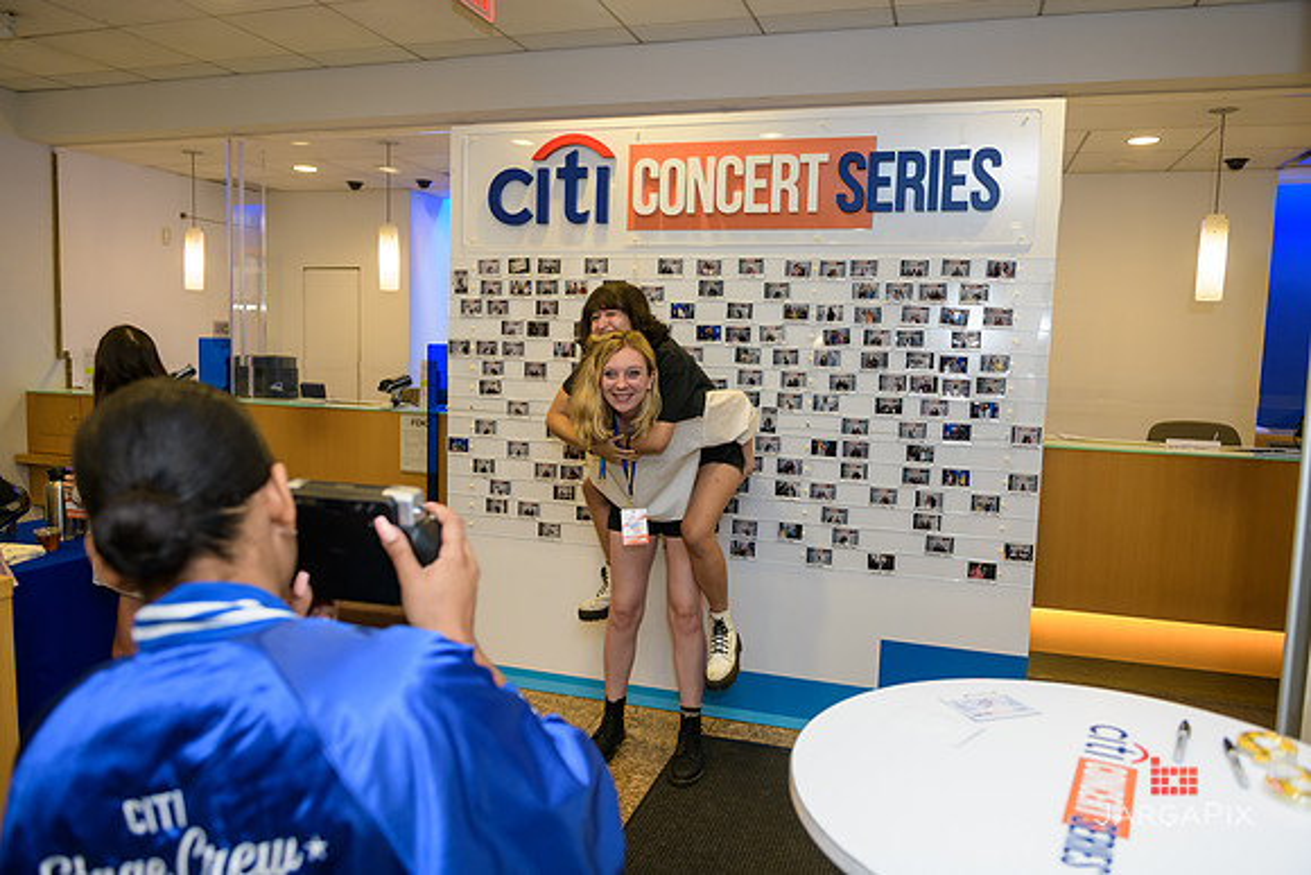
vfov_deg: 49.6
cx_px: 656
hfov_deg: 69.4
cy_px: 438
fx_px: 947
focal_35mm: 26
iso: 400
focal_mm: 26
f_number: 3.2
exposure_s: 1/125
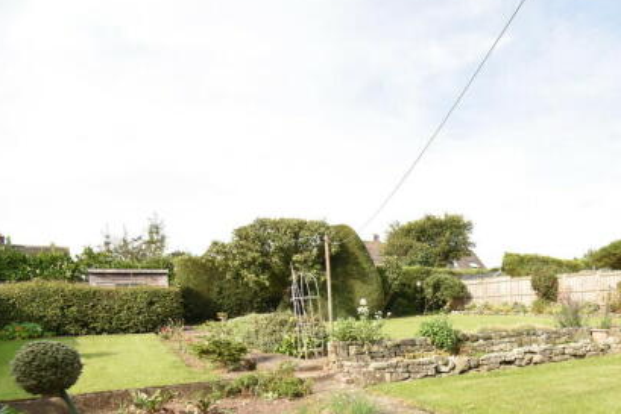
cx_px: 488
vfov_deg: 50.5
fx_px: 414
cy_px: 321
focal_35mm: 24
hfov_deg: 67.5
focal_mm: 10
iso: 640
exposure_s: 1/500
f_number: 7.1
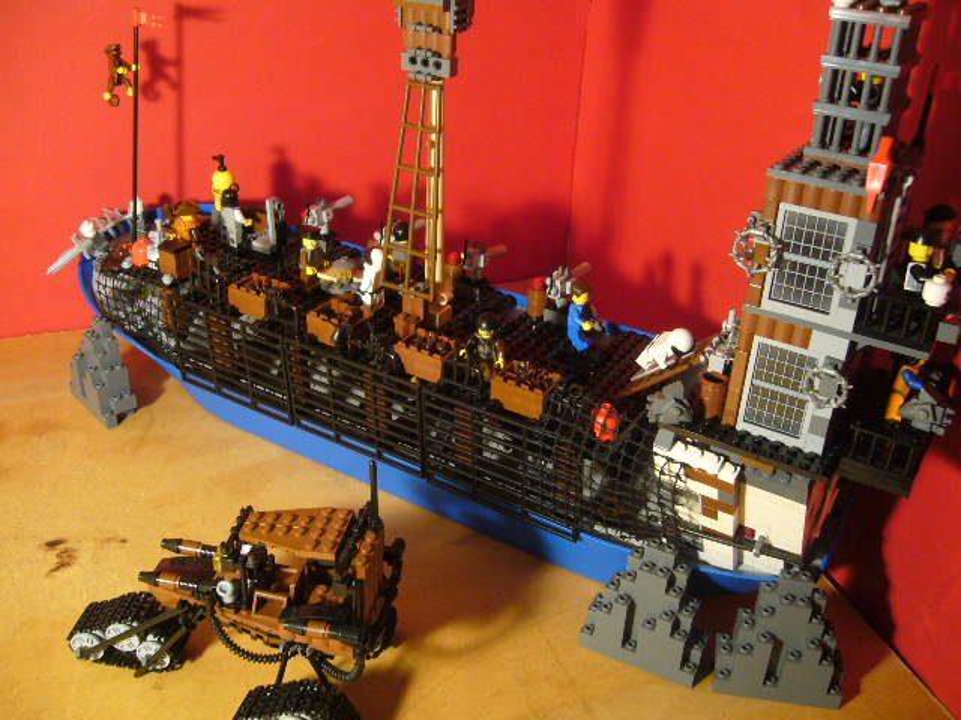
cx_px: 480
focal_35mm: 35
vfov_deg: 40.7
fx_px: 972
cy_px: 360
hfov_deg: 52.6
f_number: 2.8
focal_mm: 5.8
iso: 200
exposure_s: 1/10
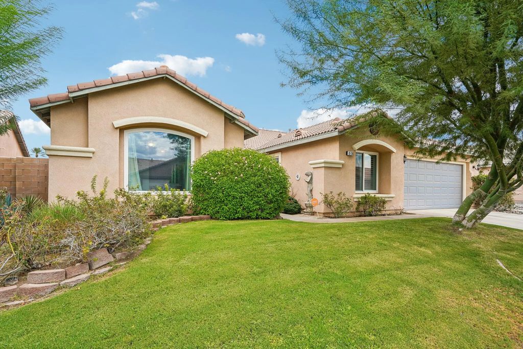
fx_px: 262
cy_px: 174
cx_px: 262
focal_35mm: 18
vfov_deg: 67.4
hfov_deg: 90.0
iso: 100
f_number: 8
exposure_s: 1/125
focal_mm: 18
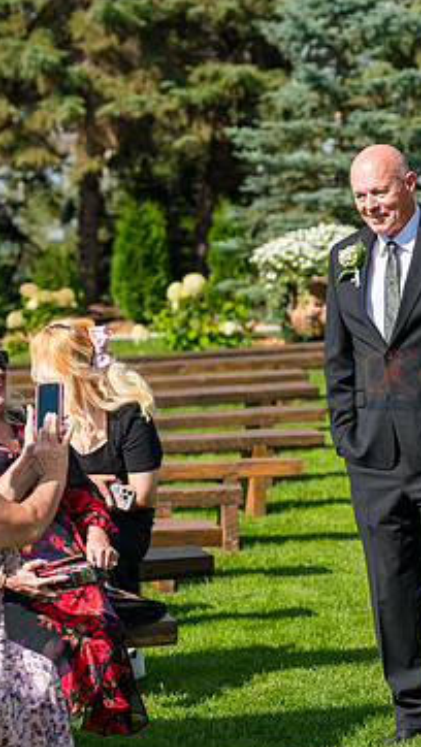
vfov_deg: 14.2
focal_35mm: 151
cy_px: 379
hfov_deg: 8.0
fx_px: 2993
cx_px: 454
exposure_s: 1/2500
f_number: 4
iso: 400
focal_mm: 90
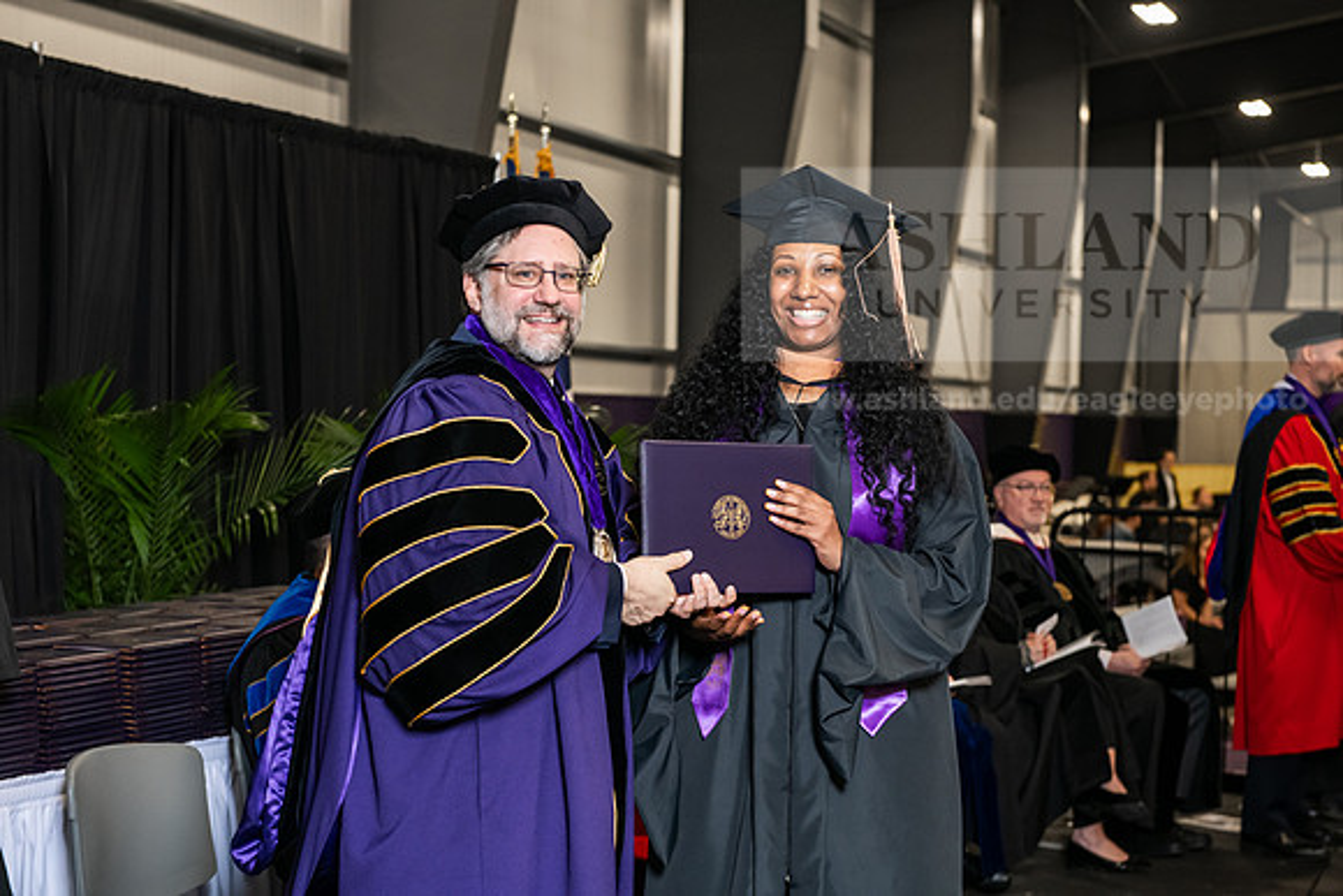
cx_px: 672
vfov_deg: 20.6
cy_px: 448
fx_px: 2463
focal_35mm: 66
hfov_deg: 30.5
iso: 2000
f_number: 5
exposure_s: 1/200
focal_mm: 66
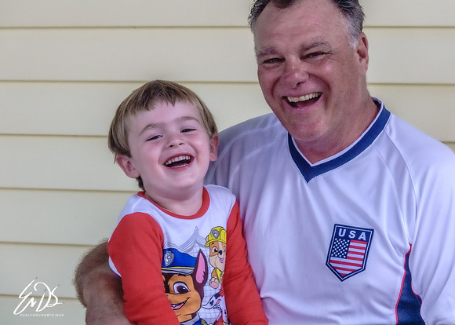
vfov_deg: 5.6
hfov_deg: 7.8
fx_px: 3325
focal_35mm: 257
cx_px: 211
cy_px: 163
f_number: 5
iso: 1250
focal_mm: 87.11
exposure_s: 1/100
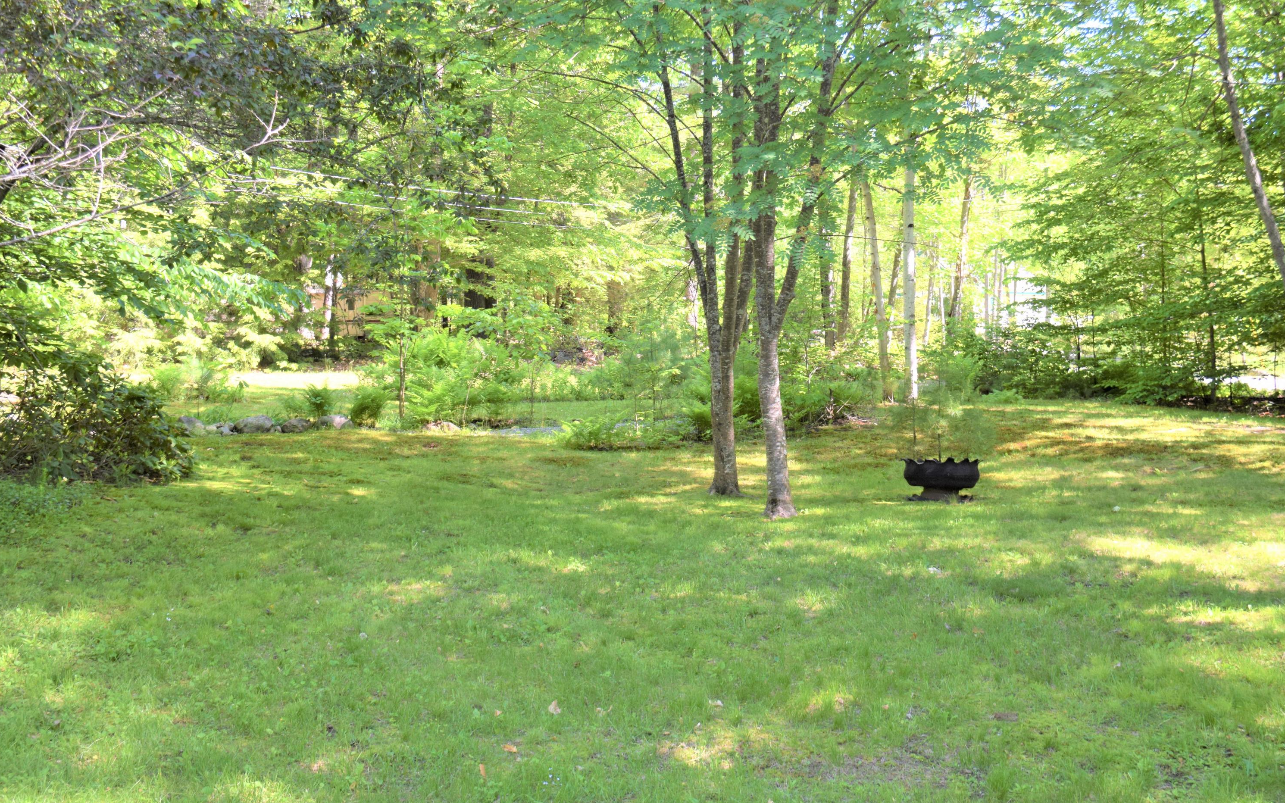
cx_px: 642
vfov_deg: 32.0
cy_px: 397
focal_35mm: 40
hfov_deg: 49.3
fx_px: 1401
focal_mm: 26
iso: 400
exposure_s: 1/200
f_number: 7.1
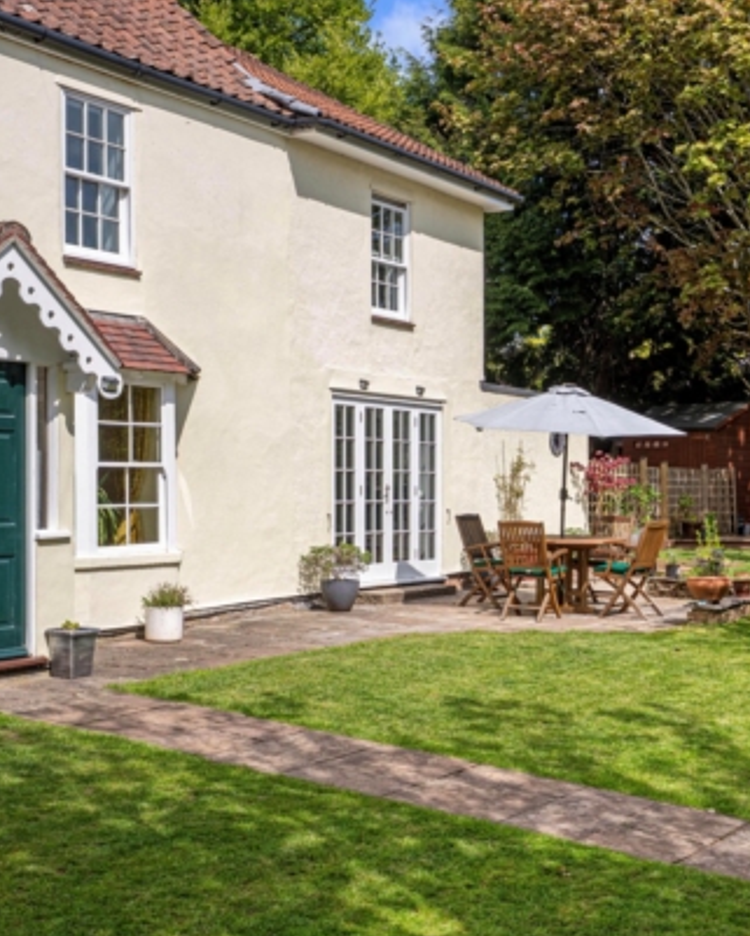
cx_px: 488
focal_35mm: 50
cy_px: 473
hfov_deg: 30.1
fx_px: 1387
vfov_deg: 37.3
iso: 160
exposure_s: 1/500
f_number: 7.1
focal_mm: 35
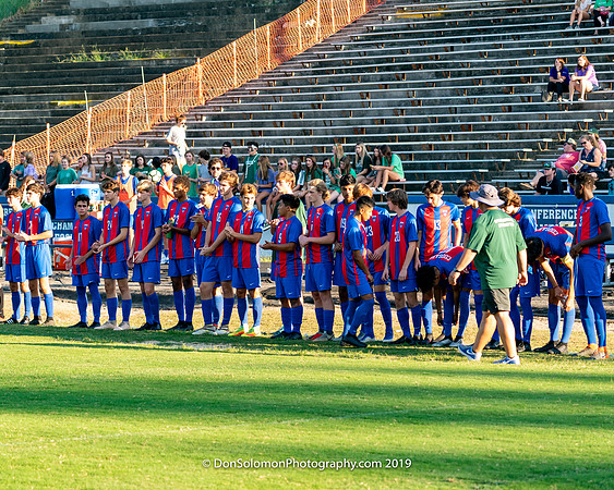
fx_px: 2455
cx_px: 247
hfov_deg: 14.2
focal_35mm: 135
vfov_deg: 11.4
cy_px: 202
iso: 100
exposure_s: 1/125
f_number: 4.5
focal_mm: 100
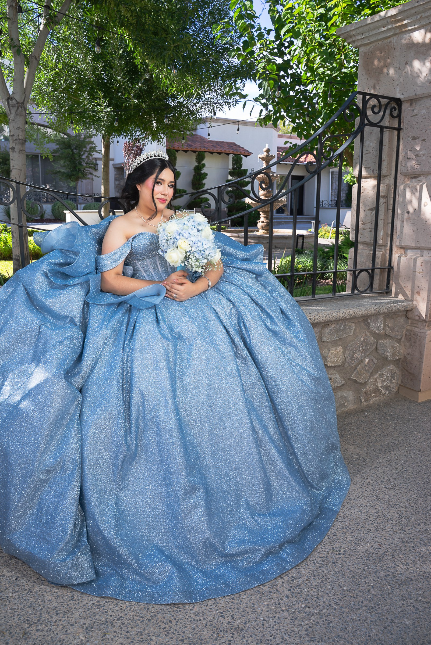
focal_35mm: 28
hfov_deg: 46.4
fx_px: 502
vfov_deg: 65.5
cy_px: 322
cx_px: 216
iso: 250
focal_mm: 28
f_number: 9
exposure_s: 1/125
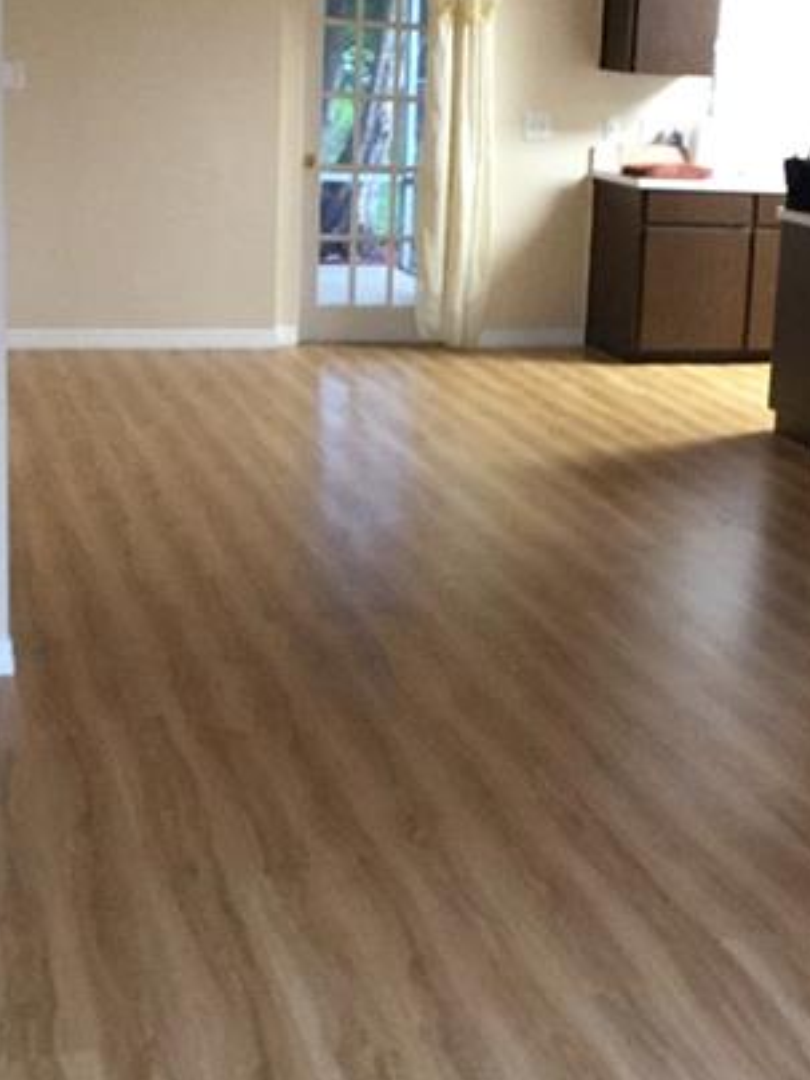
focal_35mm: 59
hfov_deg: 24.4
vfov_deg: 32.5
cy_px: 377
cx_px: 652
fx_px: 1841
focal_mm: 3.3
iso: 200
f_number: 2.4
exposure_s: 1/15
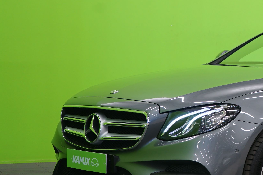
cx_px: 315
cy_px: 69
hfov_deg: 17.3
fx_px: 825
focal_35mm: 113
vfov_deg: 12.1
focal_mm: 47
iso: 400
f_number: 5
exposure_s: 1/8
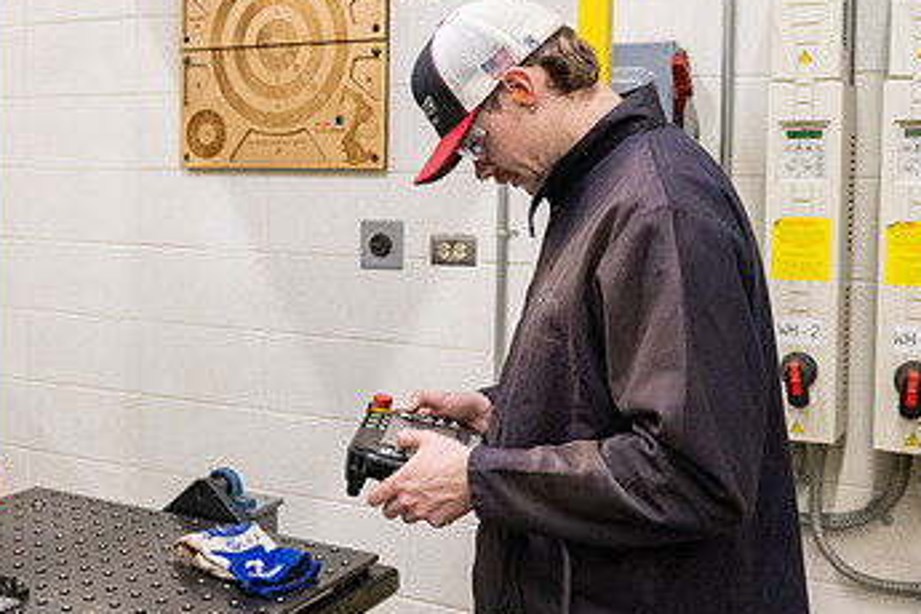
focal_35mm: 46
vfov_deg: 29.1
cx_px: 341
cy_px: 234
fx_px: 1177
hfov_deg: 42.4
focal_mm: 24
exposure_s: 1/640
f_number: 2.8
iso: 2500
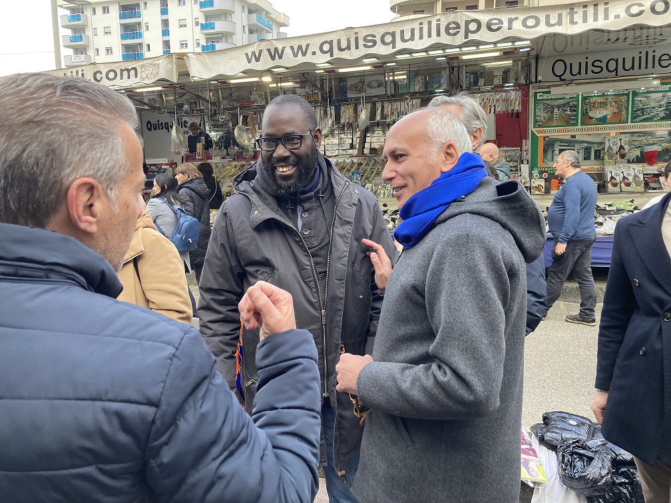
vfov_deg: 49.7
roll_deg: +0.6
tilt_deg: -8.4
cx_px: 336
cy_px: 252
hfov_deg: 63.4
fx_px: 543
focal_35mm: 28
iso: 40
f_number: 1.8
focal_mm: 3.99
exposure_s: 1/120
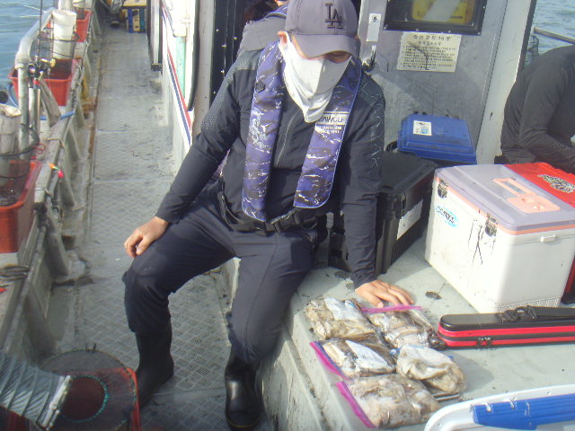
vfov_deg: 36.8
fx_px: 648
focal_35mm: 39
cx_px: 288
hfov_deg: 47.9
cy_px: 216
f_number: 6.3
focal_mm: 6.6
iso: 80
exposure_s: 1/125
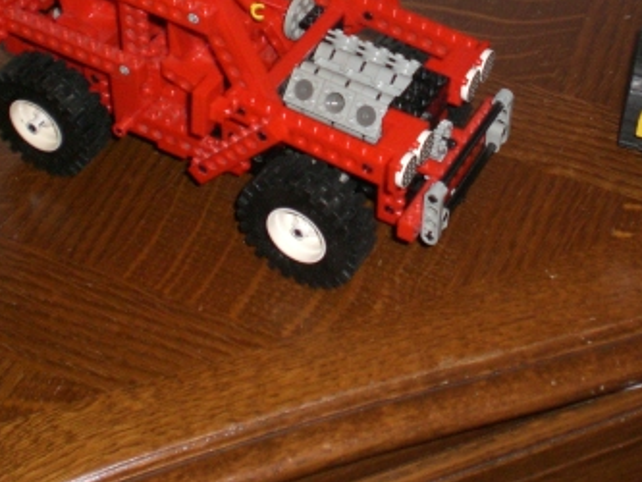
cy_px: 25
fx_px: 1354
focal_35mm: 73
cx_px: 463
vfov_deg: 19.7
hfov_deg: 26.4
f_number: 3.1
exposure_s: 1/60
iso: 200
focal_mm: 6.3
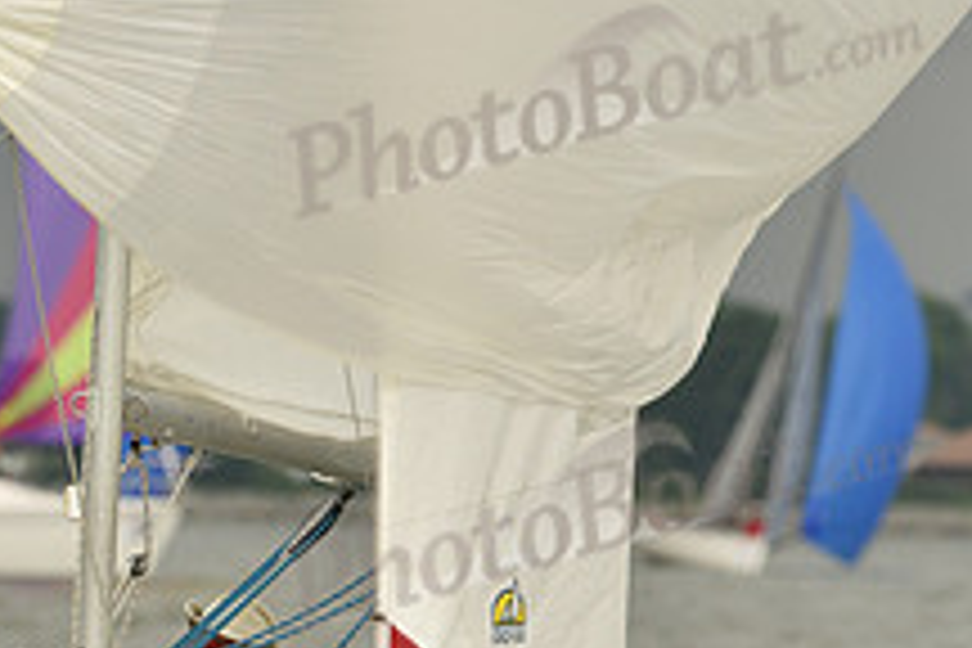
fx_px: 29050
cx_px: 58
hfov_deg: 1.9
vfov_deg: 1.3
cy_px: 812
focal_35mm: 1076
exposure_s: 1/1000
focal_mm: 400
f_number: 8
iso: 400
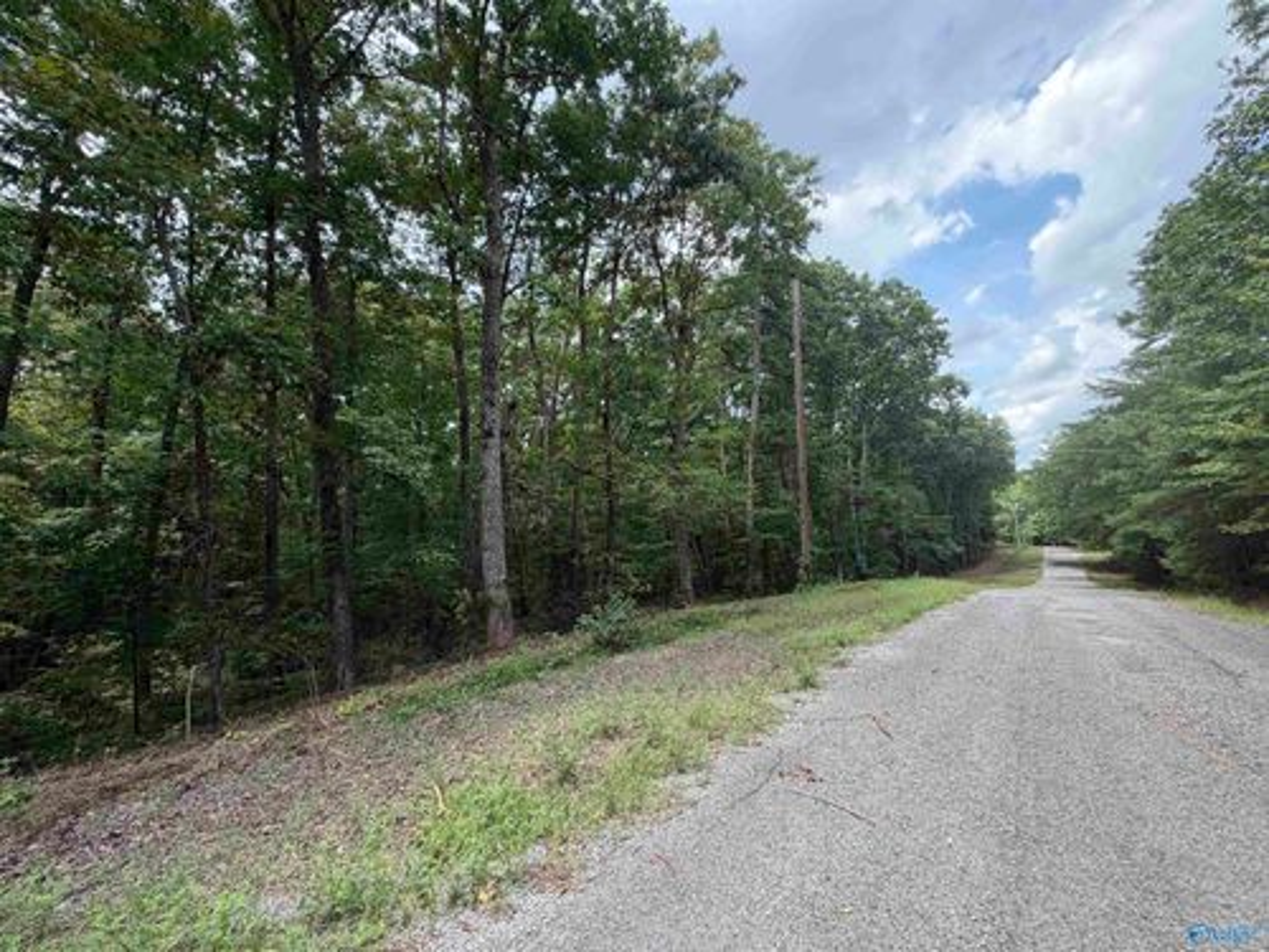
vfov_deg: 85.7
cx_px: 634
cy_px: 476
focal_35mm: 14
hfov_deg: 102.1
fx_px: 513
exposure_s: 1/227
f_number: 2.2
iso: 40
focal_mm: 2.22
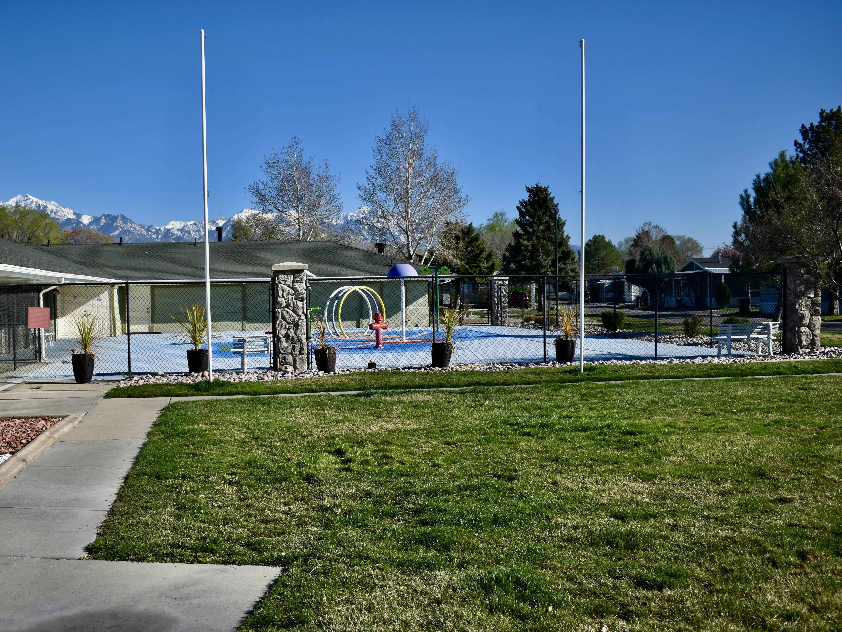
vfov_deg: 38.1
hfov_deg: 49.4
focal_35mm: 38
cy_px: 316
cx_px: 366
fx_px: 913
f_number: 4.5
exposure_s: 1/800
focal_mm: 23
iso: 100
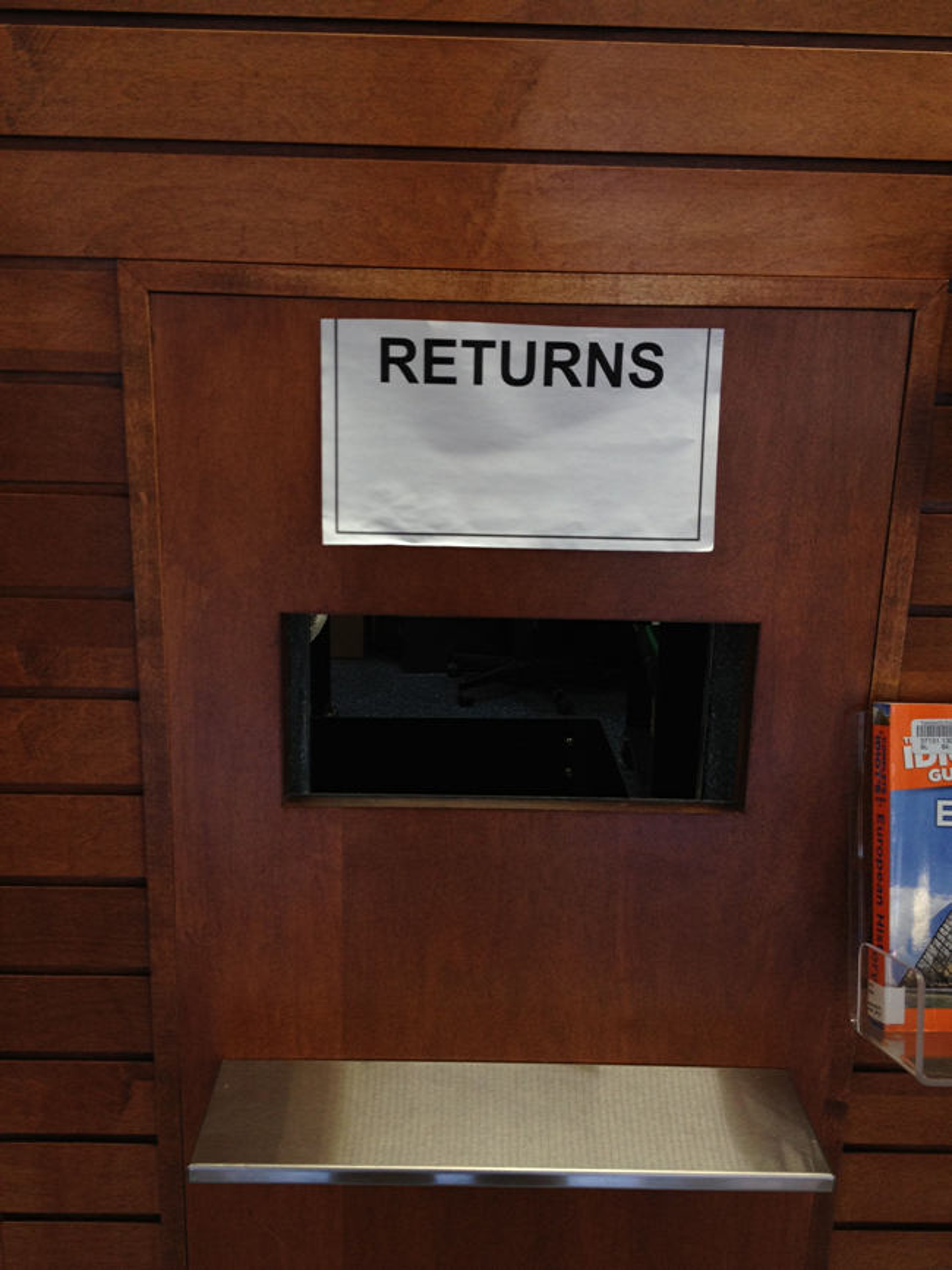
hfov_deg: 40.7
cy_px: 635
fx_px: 1284
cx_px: 476
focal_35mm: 35
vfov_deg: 52.6
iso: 64
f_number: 2.4
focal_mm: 4.28
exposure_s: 1/30
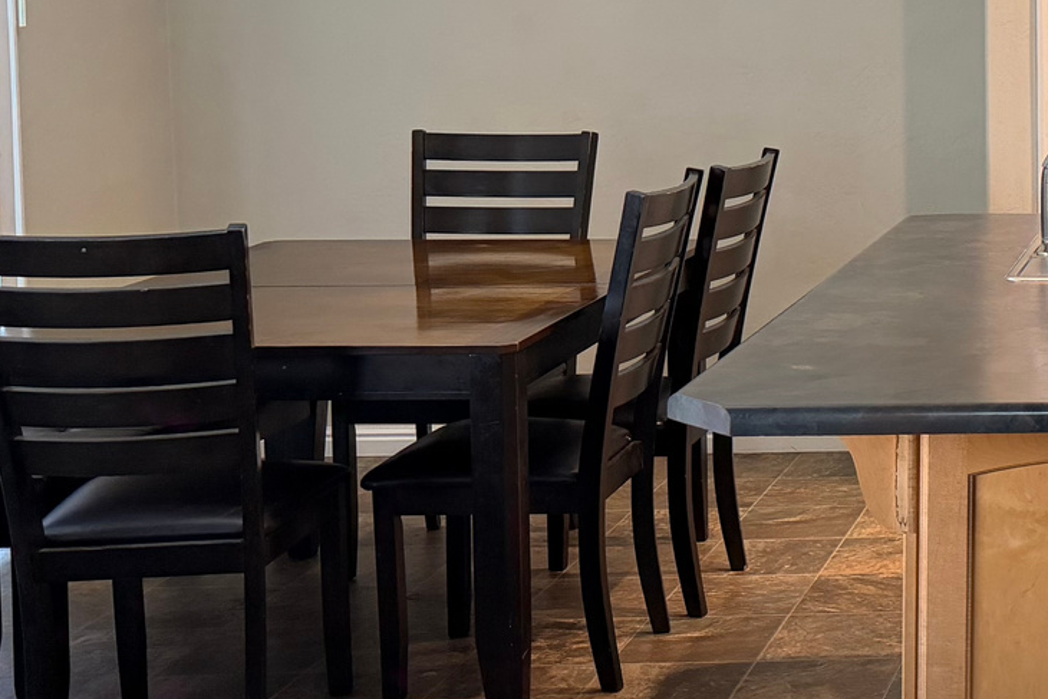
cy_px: 108
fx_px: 2038
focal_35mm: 70
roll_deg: -0.2
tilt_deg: -5.5
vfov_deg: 19.2
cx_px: 1456
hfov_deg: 24.2
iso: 200
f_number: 1.78
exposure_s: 1/60
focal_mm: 6.76
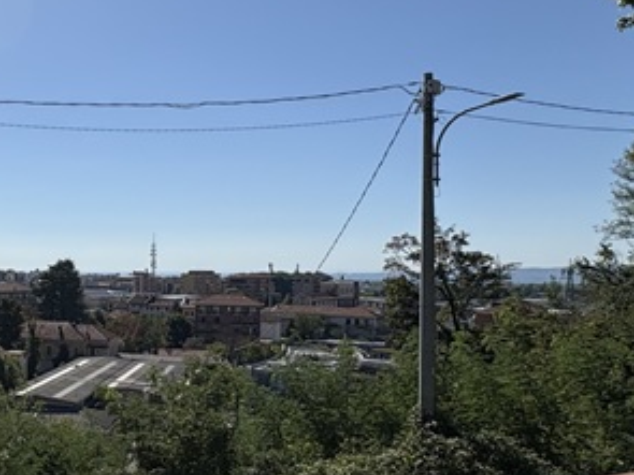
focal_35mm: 38
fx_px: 696
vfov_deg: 37.6
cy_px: 275
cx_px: 28
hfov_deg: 43.4
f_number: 2.2
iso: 50
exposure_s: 1/5263
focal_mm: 2.22
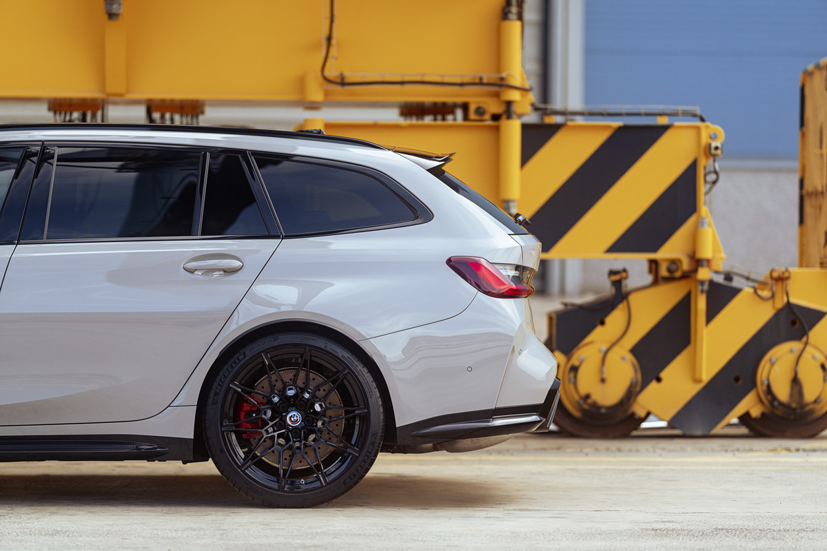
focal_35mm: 135
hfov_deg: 15.2
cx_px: 414
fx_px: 3101
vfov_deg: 10.2
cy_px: 276
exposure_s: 1/1000
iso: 200
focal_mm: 135
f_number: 2
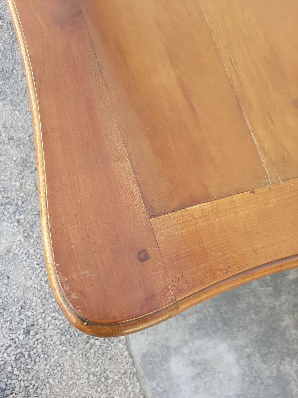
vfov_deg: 67.3
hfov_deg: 53.1
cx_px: 149
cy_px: 199
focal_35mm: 26
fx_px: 298
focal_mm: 3.93
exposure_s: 1/206
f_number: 1.7
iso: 40
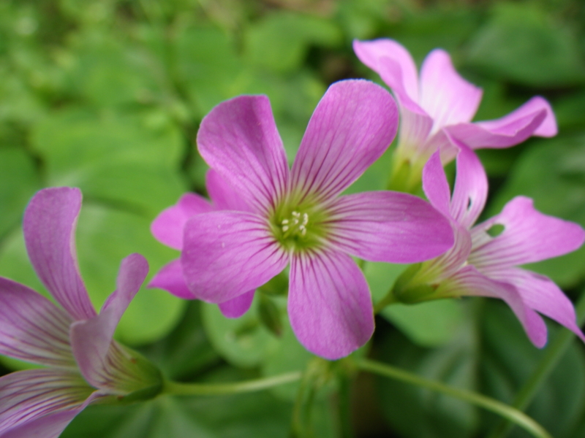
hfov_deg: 54.0
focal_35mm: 34
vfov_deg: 41.8
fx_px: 575
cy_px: 219
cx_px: 292
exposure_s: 1/160
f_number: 3.8
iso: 80
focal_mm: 6.1
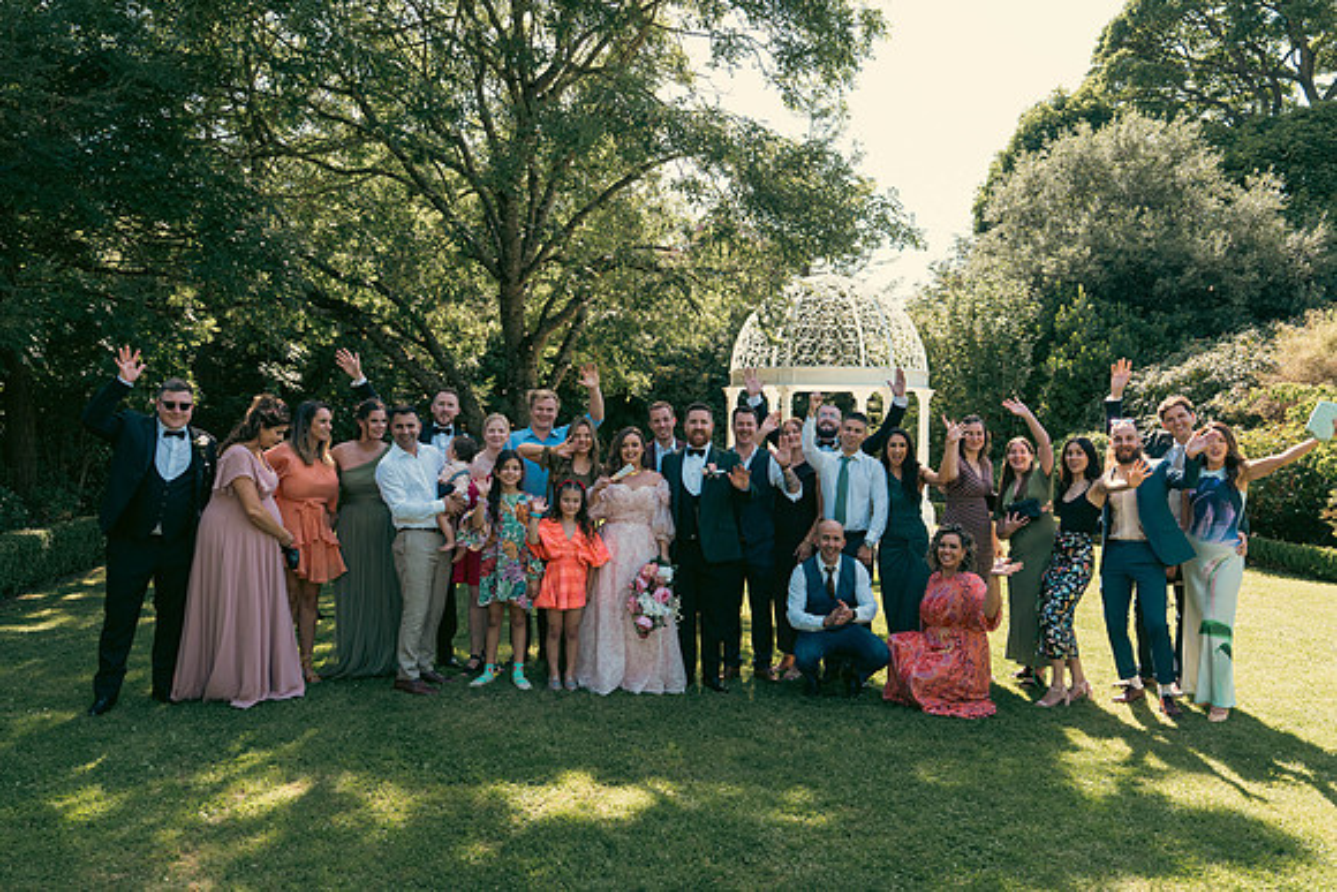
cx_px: 668
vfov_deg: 42.3
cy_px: 446
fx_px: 1152
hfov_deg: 60.3
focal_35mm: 31
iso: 500
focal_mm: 31
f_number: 6.3
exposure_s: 1/400
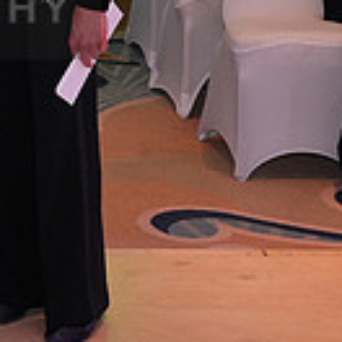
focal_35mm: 134
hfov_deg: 12.4
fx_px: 1498
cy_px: -9
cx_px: -181
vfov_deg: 12.8
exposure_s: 1/250
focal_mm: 36
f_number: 5.6
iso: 2000
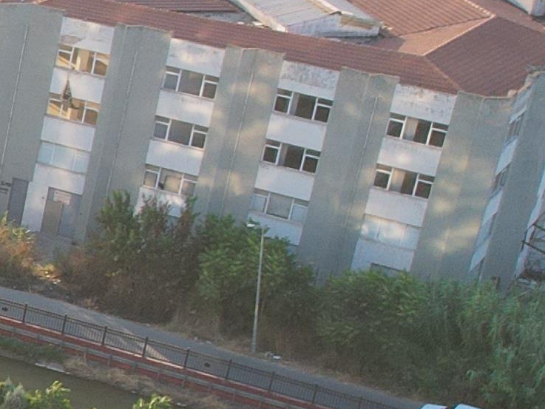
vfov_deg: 9.4
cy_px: 393
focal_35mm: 157
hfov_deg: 9.8
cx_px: -1042
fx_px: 2472
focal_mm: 8.38
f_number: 2.8
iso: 200
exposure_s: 1/500
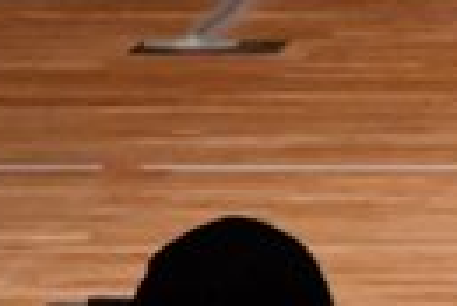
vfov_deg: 0.9
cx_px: 1253
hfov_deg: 1.4
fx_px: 19304
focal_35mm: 1519
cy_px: -359
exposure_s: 1/400
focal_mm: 170
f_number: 5.6
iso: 10000
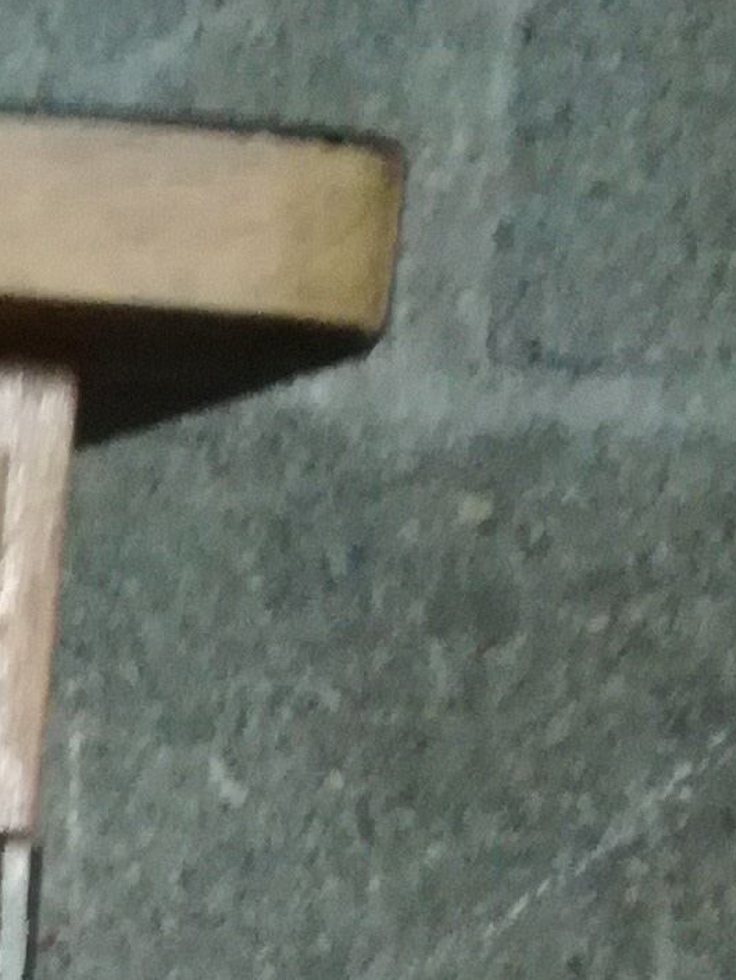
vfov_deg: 10.7
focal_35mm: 159
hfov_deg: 8.4
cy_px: 2301
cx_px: -1147
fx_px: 4505
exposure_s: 1/20
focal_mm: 3.79
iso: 640
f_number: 2
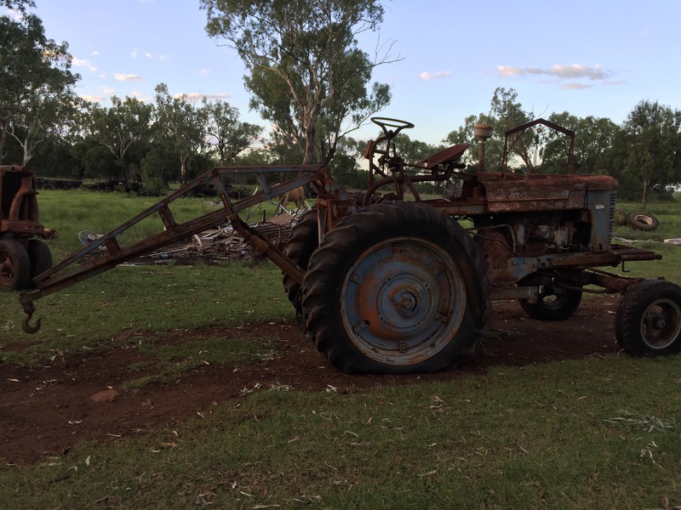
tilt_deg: -6.2
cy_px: 255
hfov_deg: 61.7
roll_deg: -1.1
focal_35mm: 29
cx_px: 340
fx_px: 571
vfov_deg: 48.2
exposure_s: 1/227
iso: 32
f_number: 2.2
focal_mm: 4.15
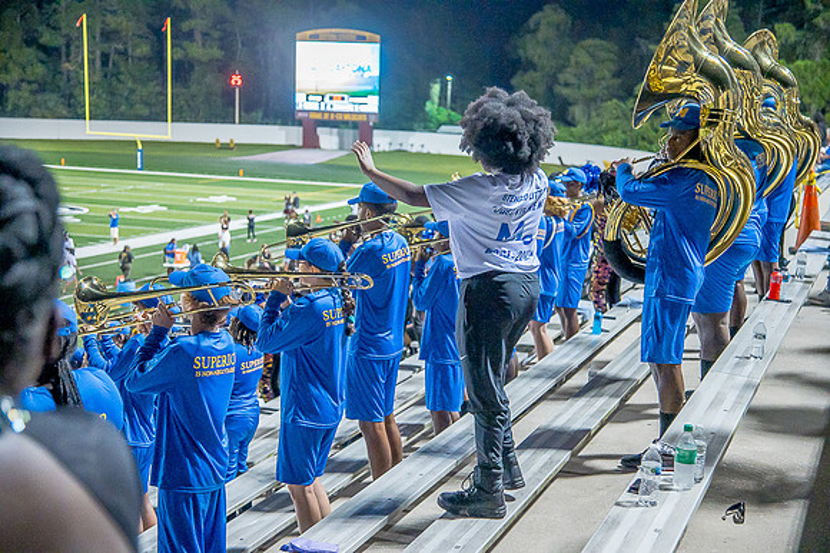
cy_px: 276
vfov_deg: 21.9
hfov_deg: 32.4
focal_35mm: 62
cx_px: 415
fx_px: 1429
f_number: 4
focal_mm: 62
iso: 2000
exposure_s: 1/200
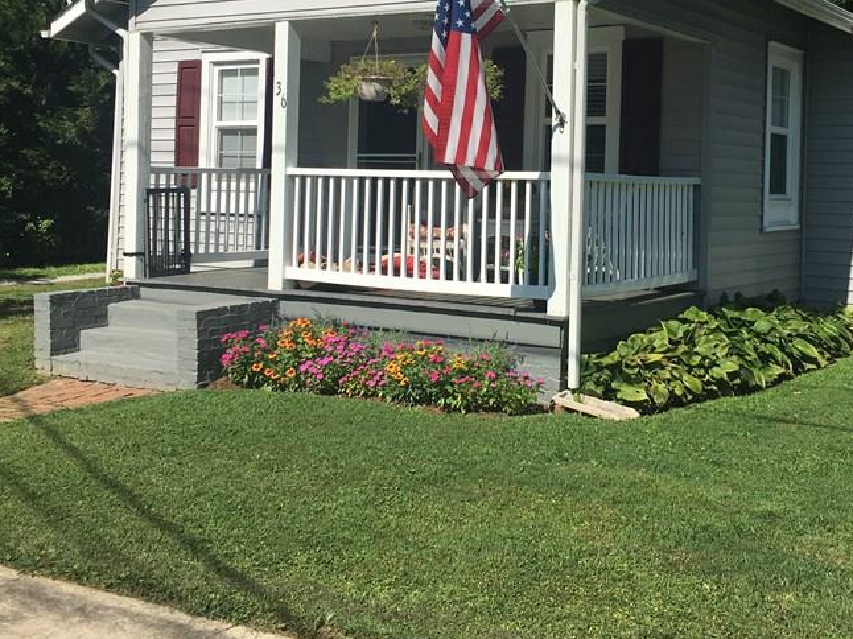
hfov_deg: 40.9
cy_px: 190
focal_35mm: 46
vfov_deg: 31.1
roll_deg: -1.1
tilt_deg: +0.8
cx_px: 543
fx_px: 1133
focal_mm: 4.15
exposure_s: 1/2481
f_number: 2.2
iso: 25
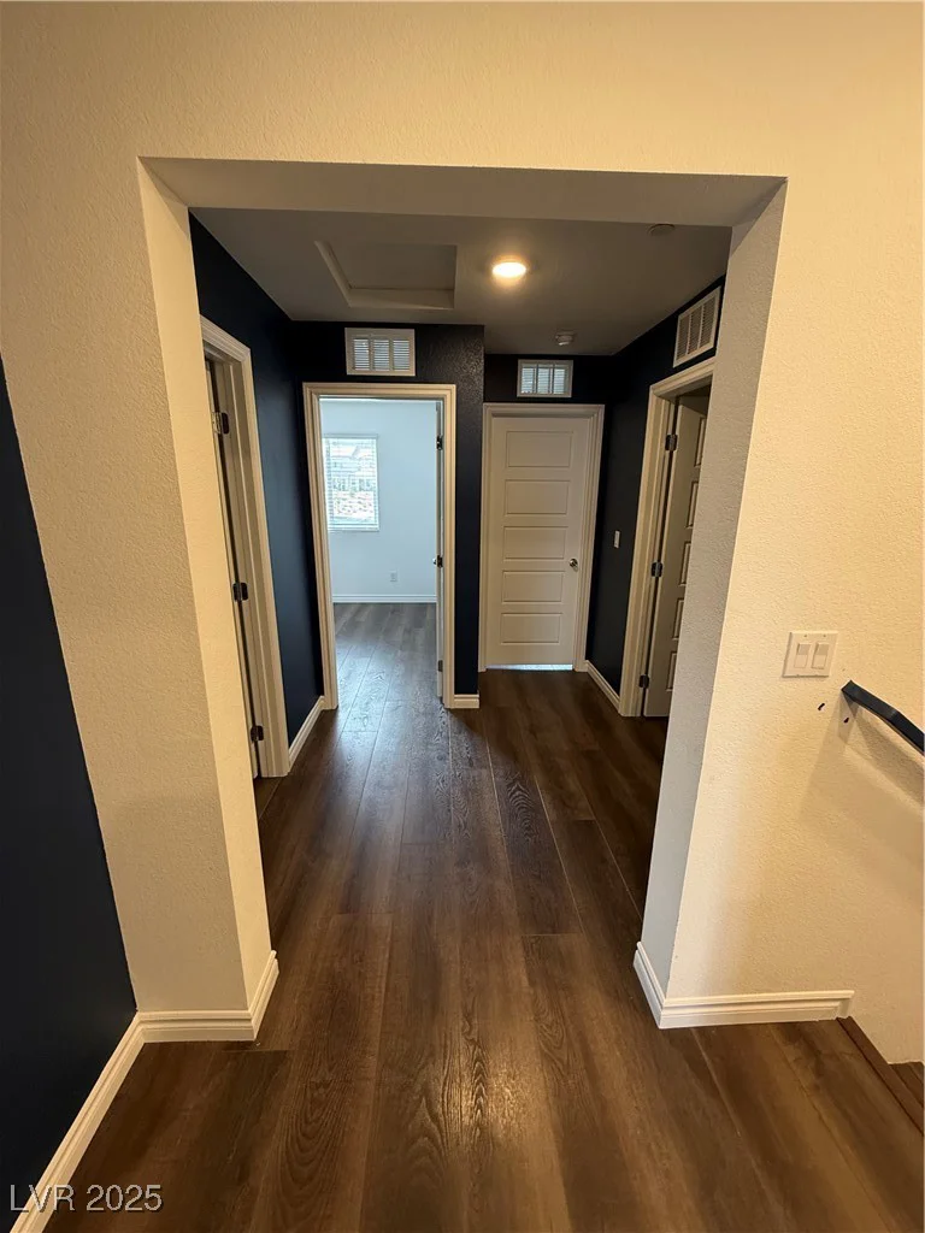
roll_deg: -1.1
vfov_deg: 102.1
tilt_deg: -14.7
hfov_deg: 85.7
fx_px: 499
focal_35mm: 14
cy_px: 616
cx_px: 462
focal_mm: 2.22
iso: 250
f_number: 2.2
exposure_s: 1/60
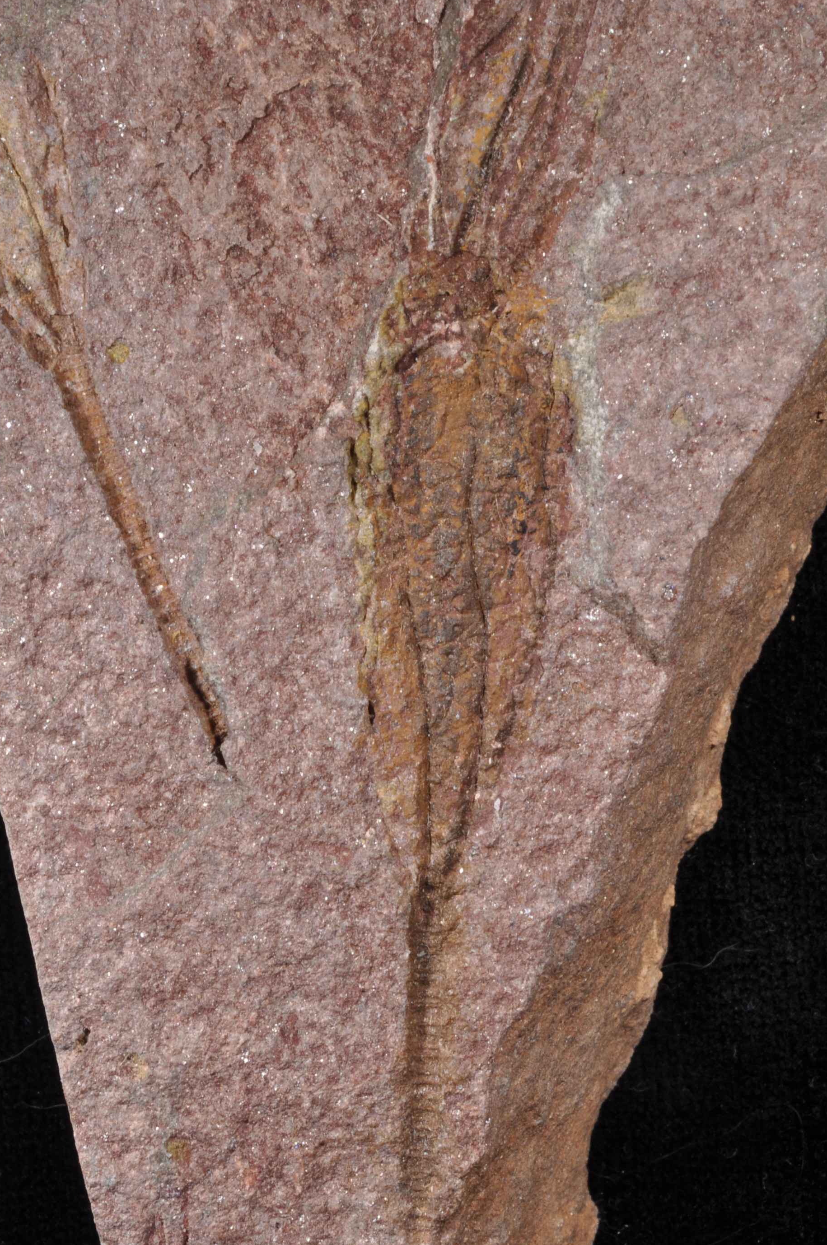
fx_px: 3627
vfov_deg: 19.5
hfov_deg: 13.0
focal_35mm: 105
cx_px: 418
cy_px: 633
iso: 200
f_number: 36
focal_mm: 60
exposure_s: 1/8
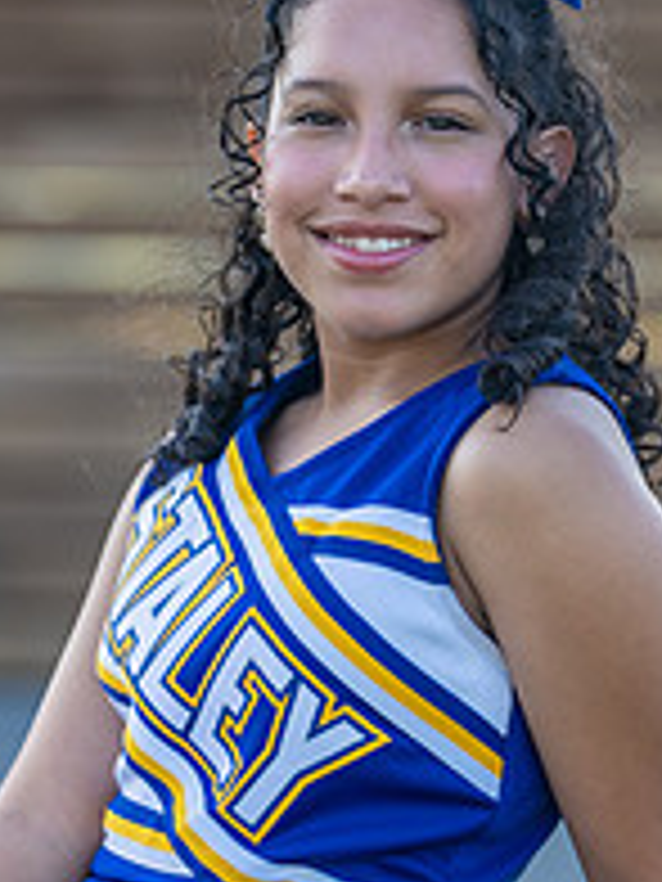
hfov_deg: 4.3
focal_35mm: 348
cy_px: 461
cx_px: 396
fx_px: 8874
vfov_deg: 5.7
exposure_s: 1/400
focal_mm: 120
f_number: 3.2
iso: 100
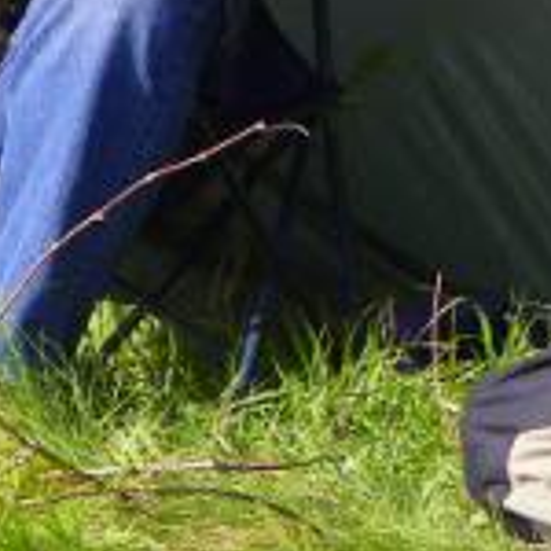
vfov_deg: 4.9
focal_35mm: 354
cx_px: 691
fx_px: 6375
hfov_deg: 4.9
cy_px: -103
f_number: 4
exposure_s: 1/320
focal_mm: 13.4
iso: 64
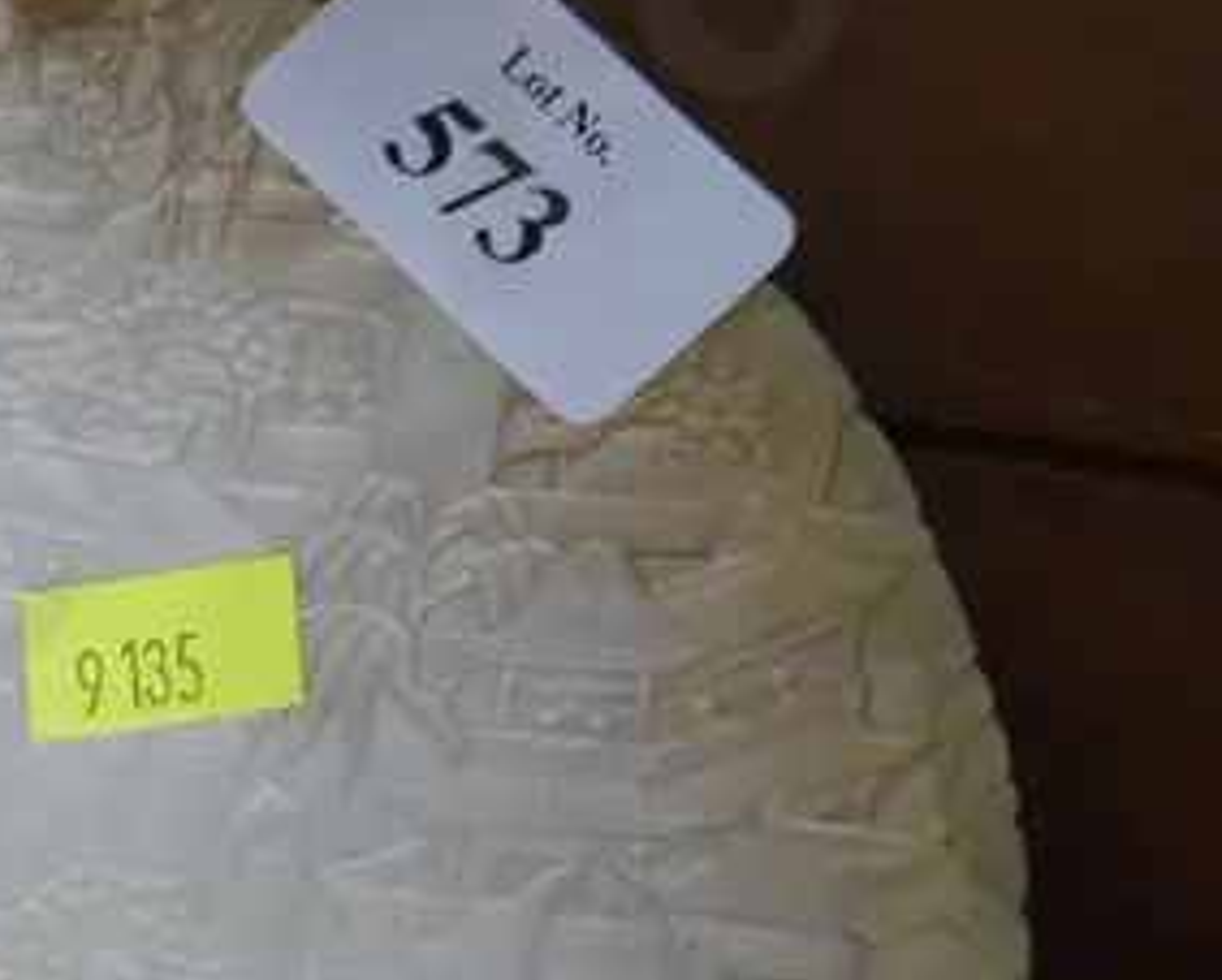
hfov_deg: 14.3
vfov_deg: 12.0
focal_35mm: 127
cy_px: 952
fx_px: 4598
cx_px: -540
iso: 320
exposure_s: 1/60
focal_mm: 18
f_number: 4
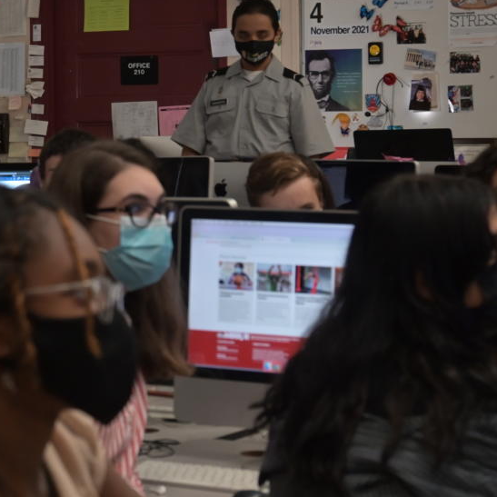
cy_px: 190
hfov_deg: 13.5
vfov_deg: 13.8
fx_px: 2047
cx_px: -84
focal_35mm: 126
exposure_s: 1/50
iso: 1600
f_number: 6.3
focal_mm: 54
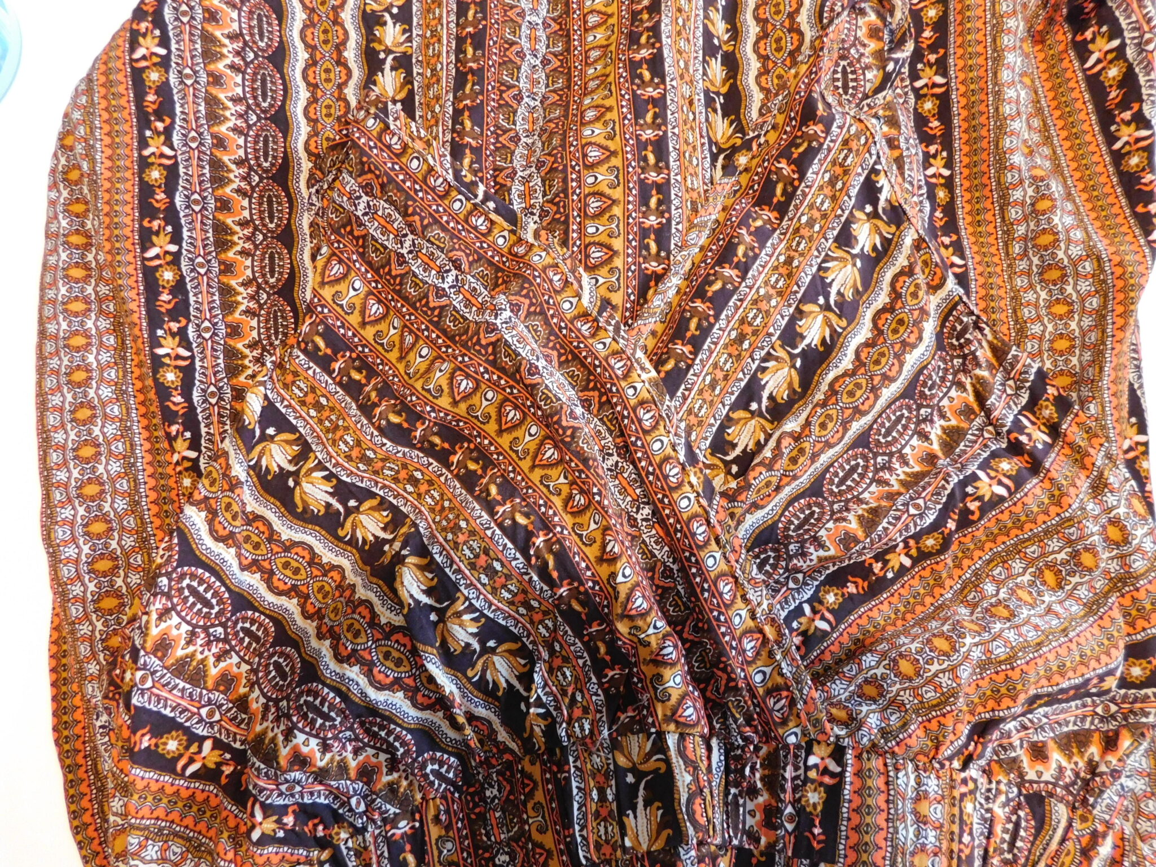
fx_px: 768
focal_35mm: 23
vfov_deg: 58.9
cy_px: 434
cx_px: 578
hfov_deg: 73.9
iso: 400
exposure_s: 1/13
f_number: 3
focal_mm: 4
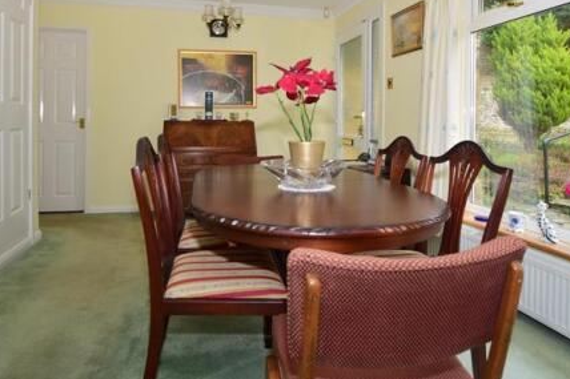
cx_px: 278
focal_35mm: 23
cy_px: 126
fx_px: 364
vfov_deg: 53.9
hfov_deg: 76.1
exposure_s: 1/13
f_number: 7.1
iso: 400
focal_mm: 10
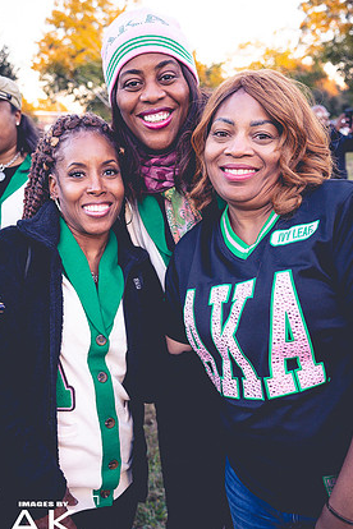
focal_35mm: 37
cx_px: 176
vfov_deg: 51.9
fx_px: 544
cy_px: 263
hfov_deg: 35.9
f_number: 3.2
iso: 800
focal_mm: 23
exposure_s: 1/200
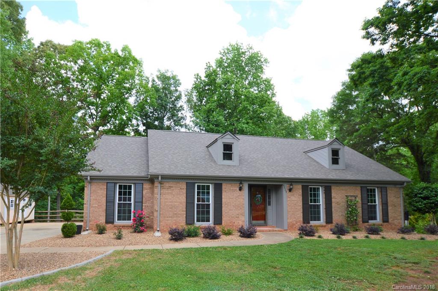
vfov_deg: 77.2
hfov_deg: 100.5
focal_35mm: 15
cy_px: 146
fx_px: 182
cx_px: 219
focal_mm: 10
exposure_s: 1/160
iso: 100
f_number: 6.3
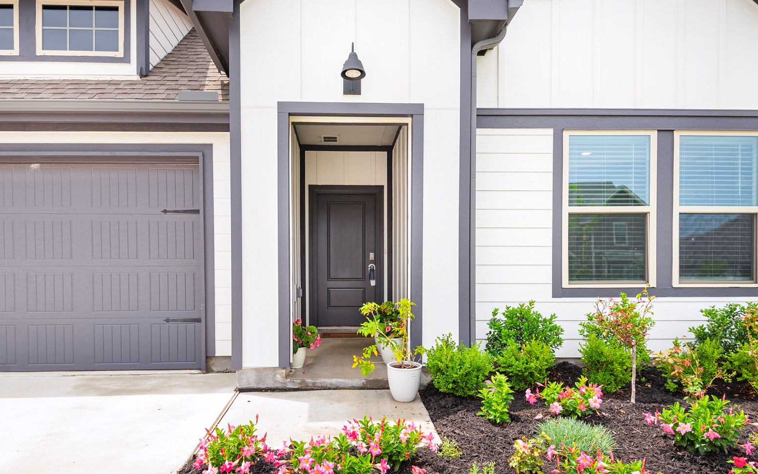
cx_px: 355
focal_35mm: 23
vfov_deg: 52.6
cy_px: 288
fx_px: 475
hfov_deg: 77.1
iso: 100
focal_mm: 16
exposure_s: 1/250
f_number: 7.1
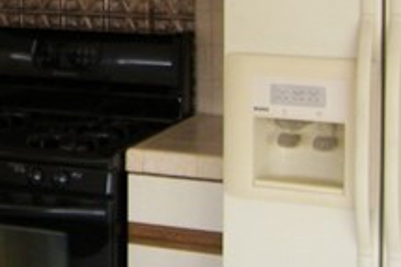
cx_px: -242
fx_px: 1324
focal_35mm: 119
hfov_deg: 15.5
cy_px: -62
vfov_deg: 11.3
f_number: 2.8
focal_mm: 5
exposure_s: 1/80
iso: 50
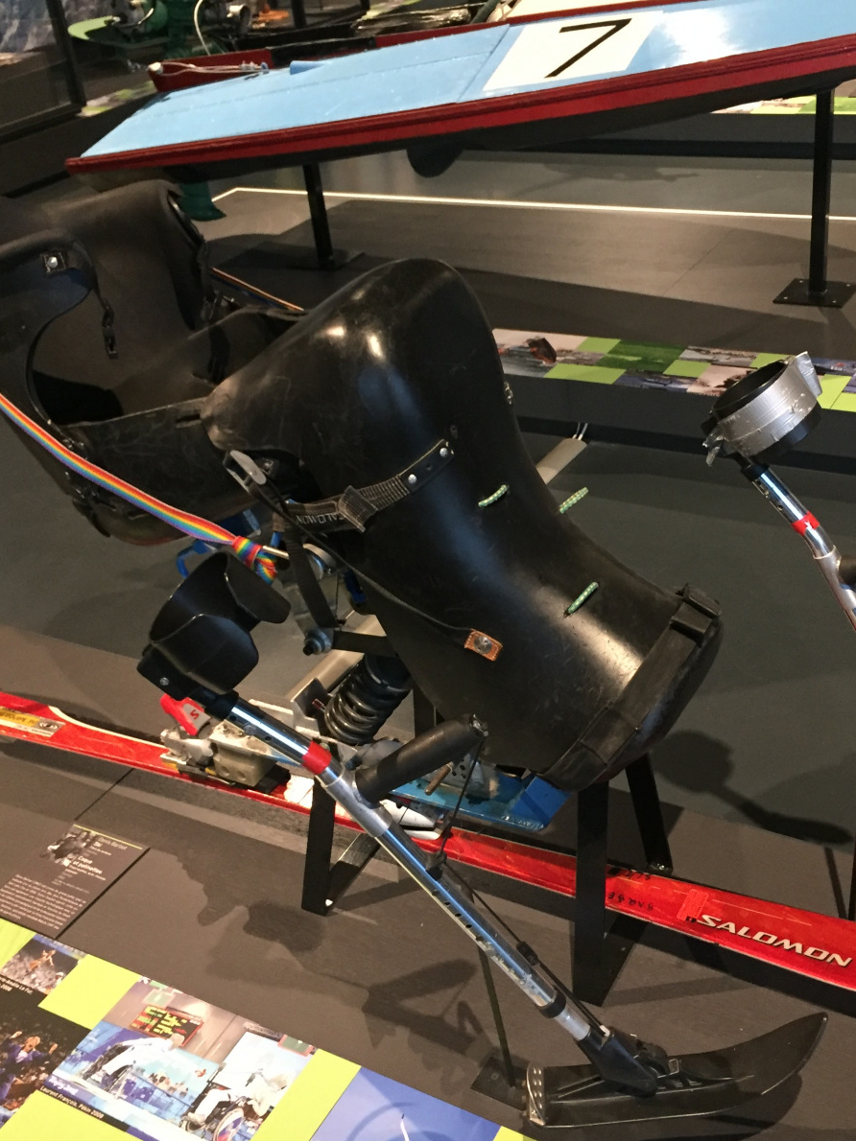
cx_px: 501
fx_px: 1286
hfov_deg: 36.7
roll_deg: +7.8
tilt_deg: -30.1
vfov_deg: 47.9
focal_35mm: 39
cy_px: 572
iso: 250
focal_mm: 4.15
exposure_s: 1/20
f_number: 2.2
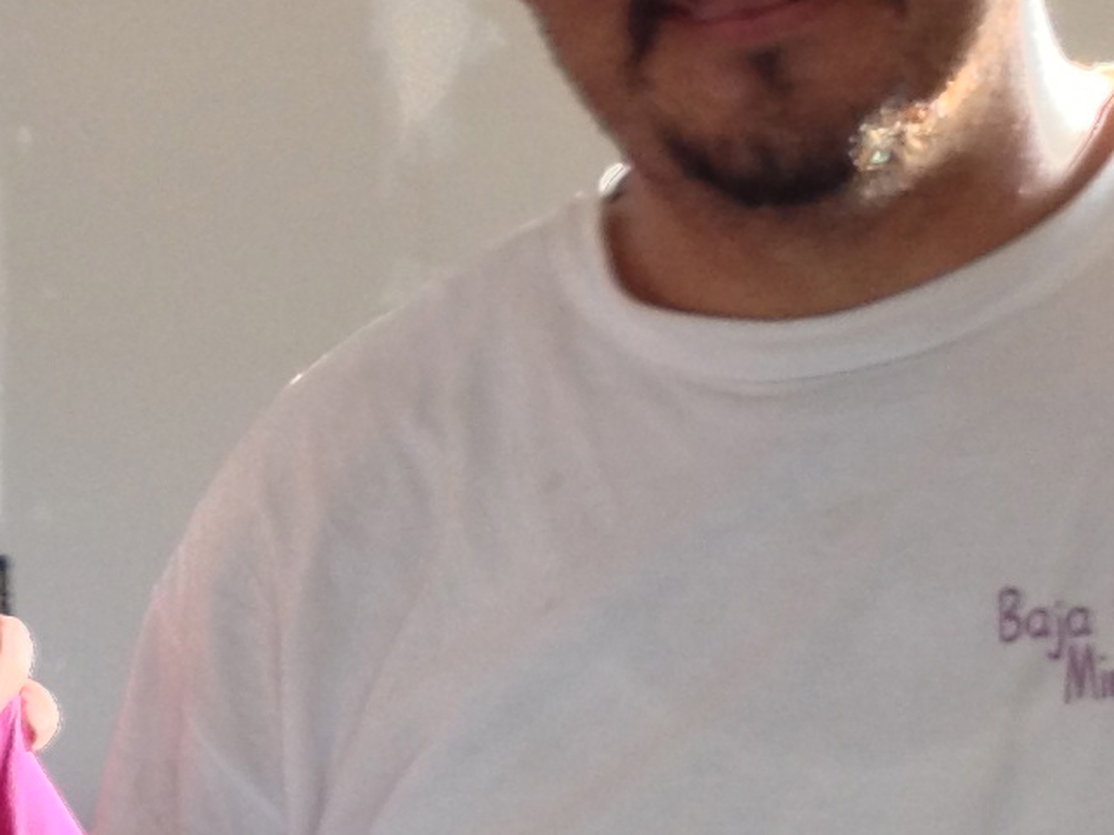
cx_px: 115
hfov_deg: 11.0
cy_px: 604
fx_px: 5726
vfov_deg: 8.3
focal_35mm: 178
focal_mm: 4.28
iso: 64
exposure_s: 1/20
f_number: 2.4
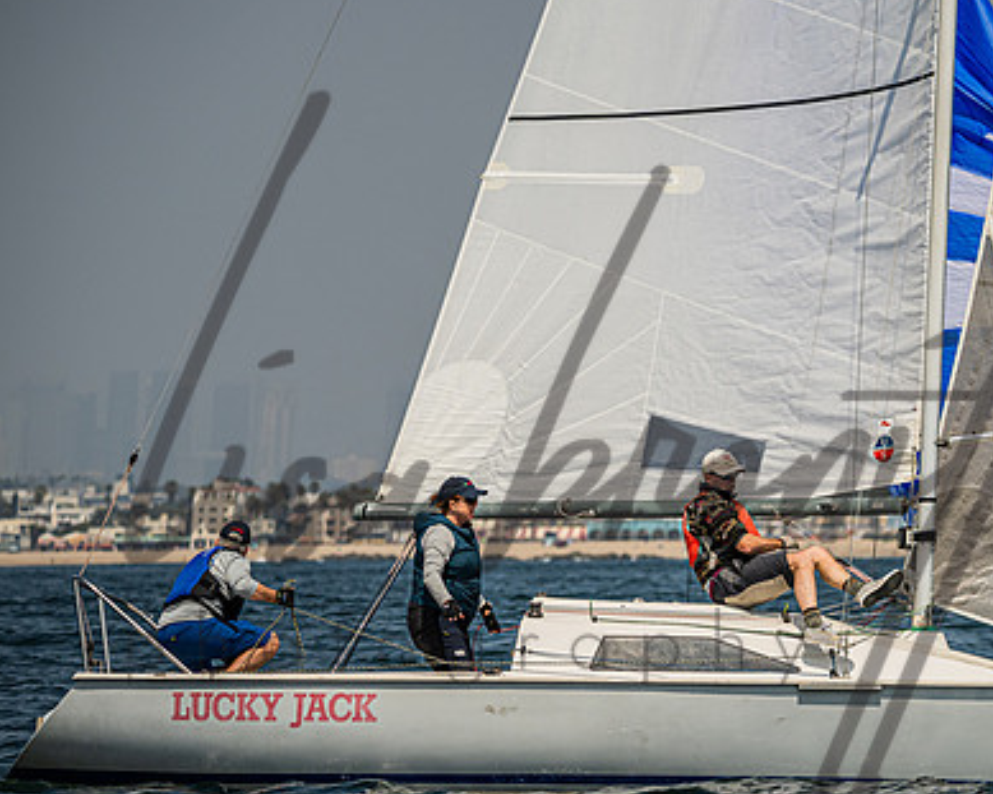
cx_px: 805
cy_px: 529
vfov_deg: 5.2
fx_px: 8668
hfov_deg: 6.5
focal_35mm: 295
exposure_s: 1/4000
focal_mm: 170
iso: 220
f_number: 4.8
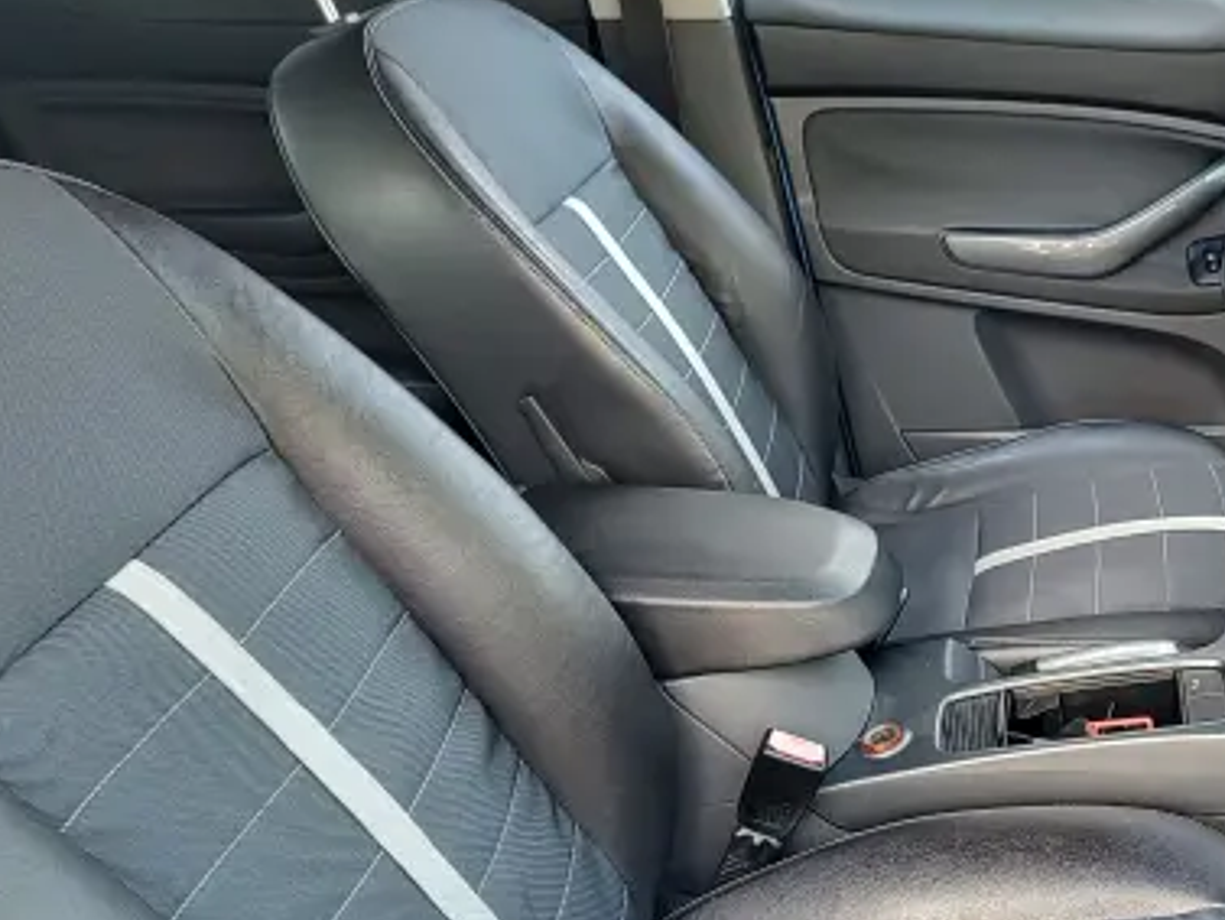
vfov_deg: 36.3
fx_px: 1381
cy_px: 640
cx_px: 858
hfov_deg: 46.7
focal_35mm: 39
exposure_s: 1/50
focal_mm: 5.56
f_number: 1.8
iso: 106
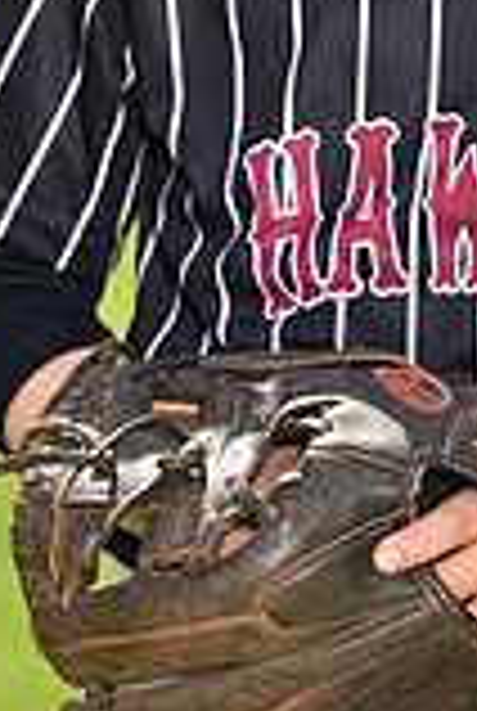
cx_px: 520
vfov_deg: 3.9
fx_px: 10507
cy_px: -166
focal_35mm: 531
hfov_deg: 2.6
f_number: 5.6
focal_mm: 145
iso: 100
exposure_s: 1/250
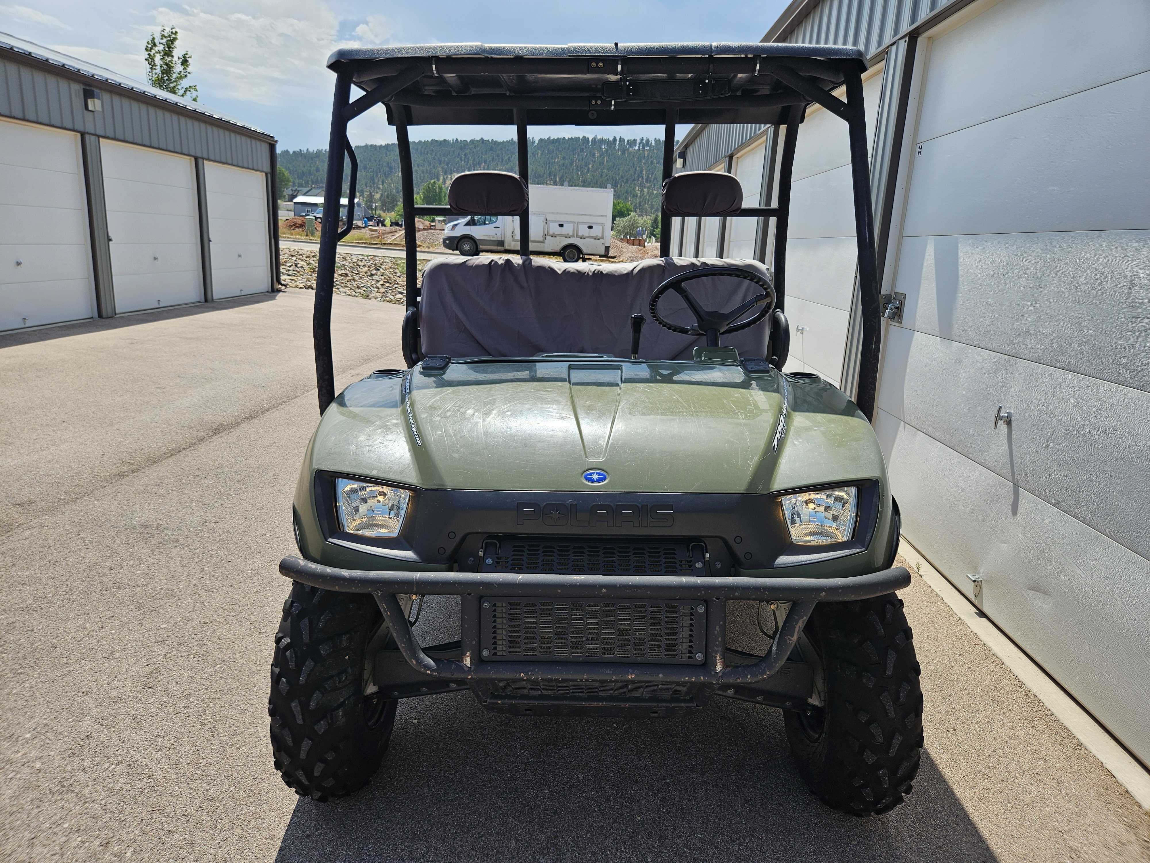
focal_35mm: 23
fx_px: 764
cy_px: 432
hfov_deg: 73.9
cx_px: 575
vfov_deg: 58.9
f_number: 1.8
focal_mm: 5.4
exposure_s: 1/1668
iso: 25
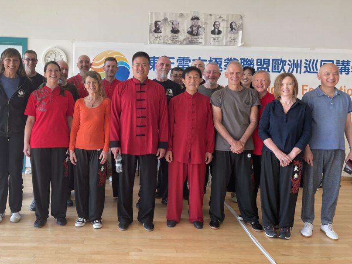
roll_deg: -1.6
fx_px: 336
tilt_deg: -3.2
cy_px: 108
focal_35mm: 33
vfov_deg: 42.8
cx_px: 142
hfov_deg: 55.0
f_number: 1.6
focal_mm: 4.2
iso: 50
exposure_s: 1/121
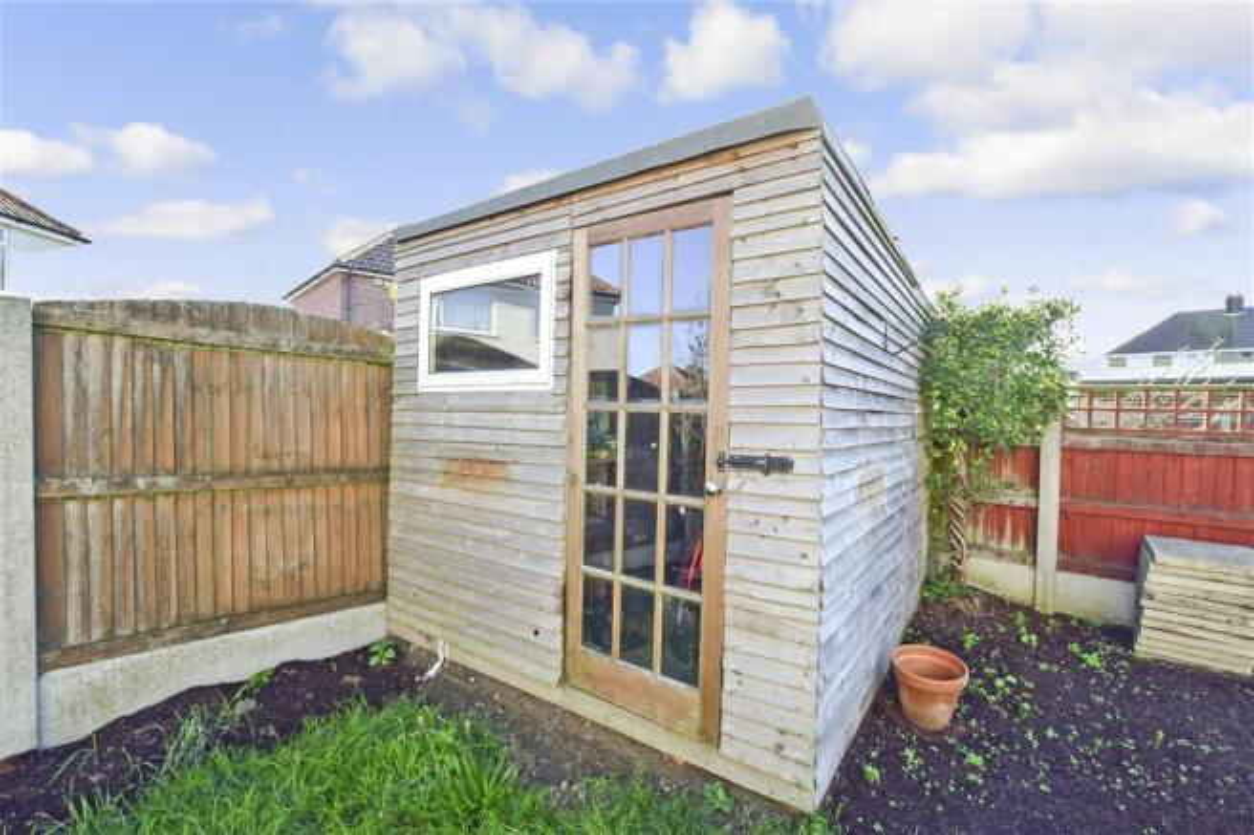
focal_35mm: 15
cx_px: 627
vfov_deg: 77.3
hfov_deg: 100.4
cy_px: 418
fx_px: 522
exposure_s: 1/250
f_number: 8
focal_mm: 10
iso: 400
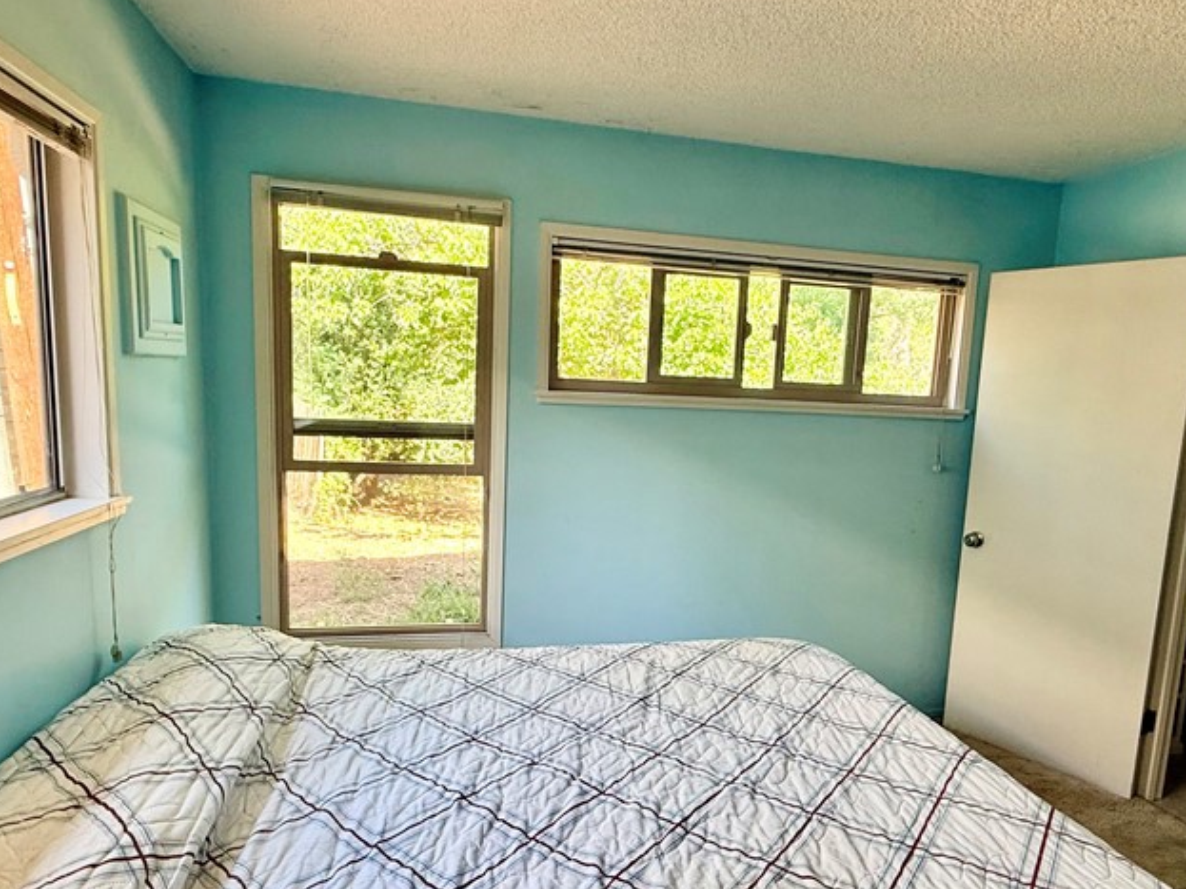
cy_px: 501
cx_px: 628
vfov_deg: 58.7
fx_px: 788
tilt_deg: -8.9
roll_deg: -3.3
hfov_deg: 73.9
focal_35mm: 23
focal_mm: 2.22
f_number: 2.2
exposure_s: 1/99
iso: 100
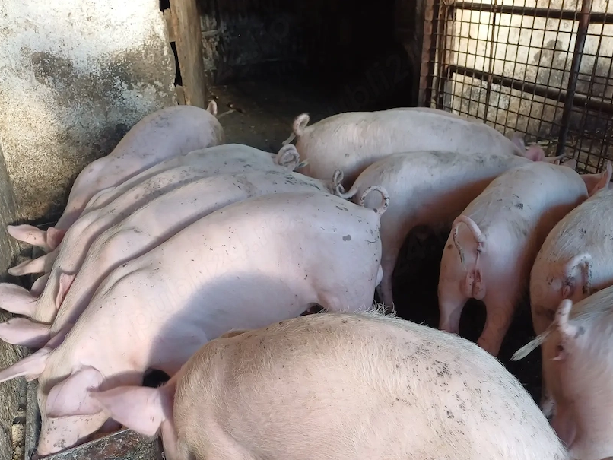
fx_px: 549
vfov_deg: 45.1
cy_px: 284
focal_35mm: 31
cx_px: 297
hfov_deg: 58.3
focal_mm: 4.65
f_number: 1.8
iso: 80
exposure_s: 1/100
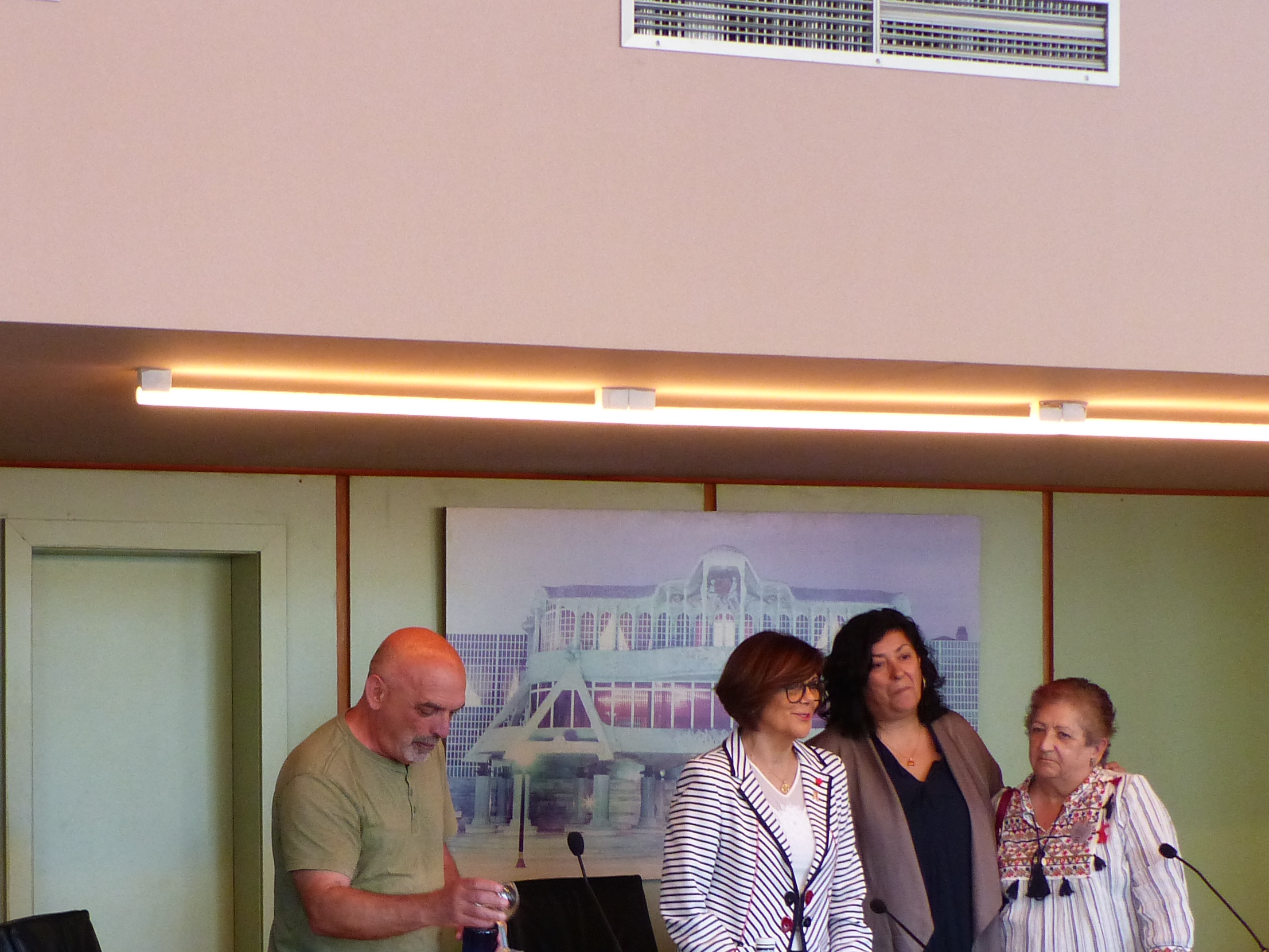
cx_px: 357
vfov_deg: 17.2
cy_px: 814
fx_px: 3116
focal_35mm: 85
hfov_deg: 22.8
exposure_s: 1/60
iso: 320
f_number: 2.8
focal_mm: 8.4
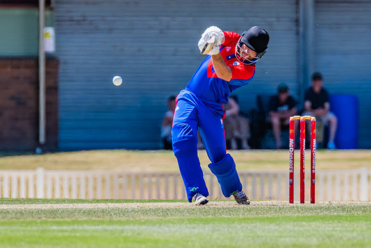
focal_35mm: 1056
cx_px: 206
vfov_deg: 1.3
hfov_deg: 2.0
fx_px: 10886
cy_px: 102
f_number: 7.1
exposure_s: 1/2000
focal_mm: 600
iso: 640
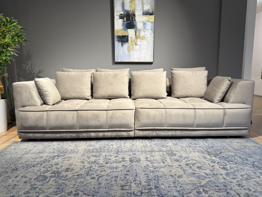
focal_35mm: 25
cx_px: 130
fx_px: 189
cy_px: 100
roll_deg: +0.6
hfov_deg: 69.4
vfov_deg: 54.9
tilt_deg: -8.4
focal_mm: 6.76
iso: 80
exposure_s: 1/100
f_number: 1.78
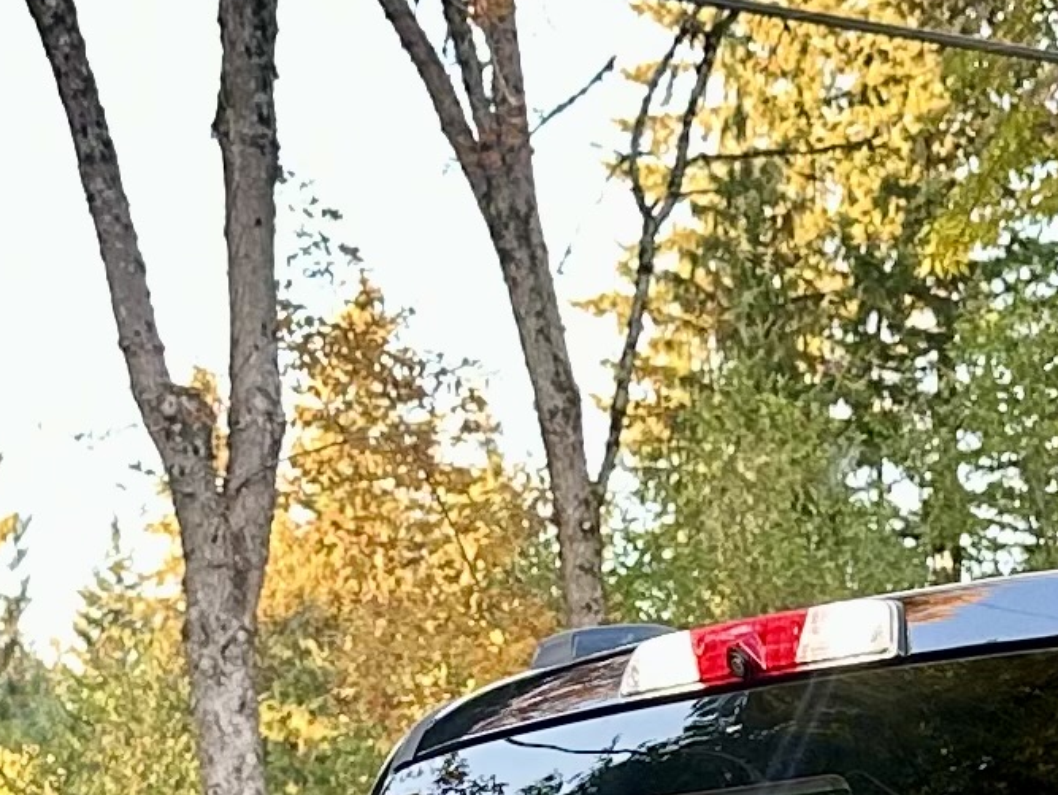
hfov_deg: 13.6
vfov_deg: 9.3
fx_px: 4434
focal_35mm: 145
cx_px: 563
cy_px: 1790
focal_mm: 6.86
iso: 160
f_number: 1.78
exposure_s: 1/121
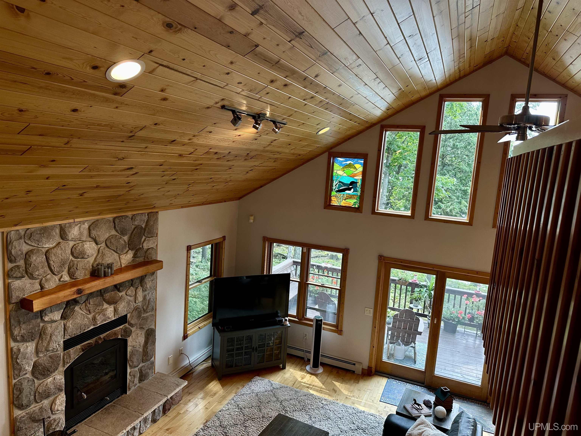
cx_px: 290
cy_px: 218
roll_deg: -4.0
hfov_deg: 71.6
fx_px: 403
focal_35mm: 24
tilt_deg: -8.7
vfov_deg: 56.8
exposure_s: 1/120
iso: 125
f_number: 1.78
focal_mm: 6.86
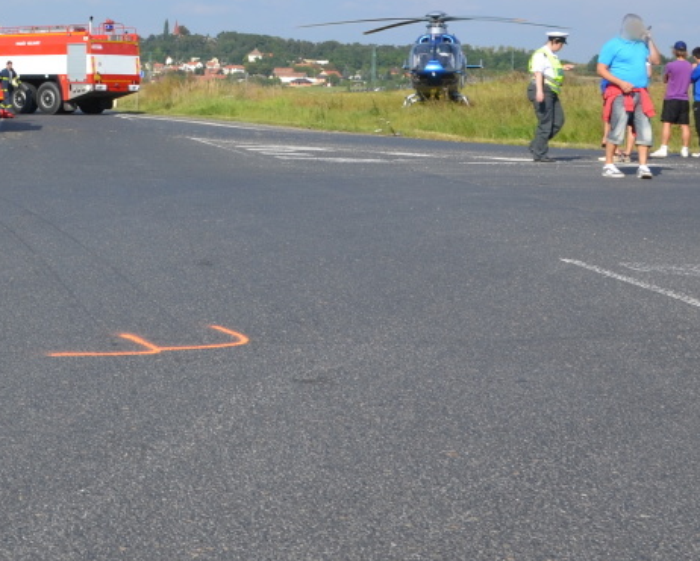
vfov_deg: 20.3
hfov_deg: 23.8
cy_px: 3
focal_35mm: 73
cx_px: -139
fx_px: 1513
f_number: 8
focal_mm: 16
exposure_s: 1/250
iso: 100
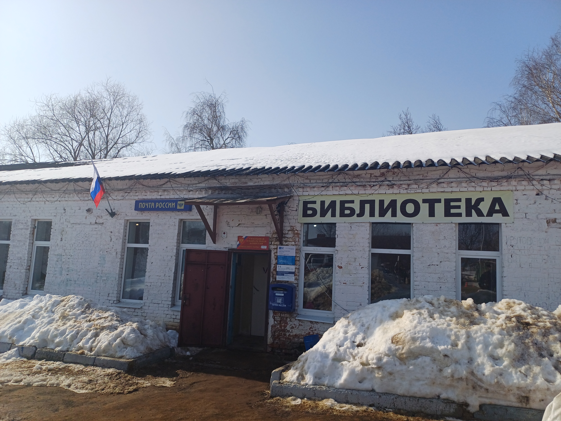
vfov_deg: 54.9
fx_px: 405
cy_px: 210
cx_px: 280
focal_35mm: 25
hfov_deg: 69.4
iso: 50
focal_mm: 4.65
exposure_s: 1/2381
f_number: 1.8
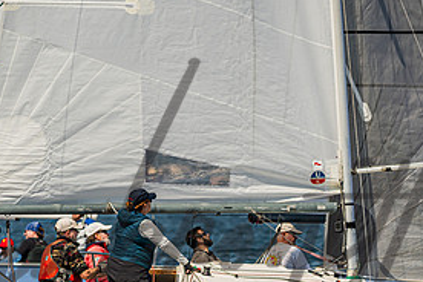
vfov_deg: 3.1
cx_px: 215
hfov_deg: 4.7
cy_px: 232
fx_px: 5193
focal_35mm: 442
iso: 220
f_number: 5
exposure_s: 1/4000
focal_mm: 210
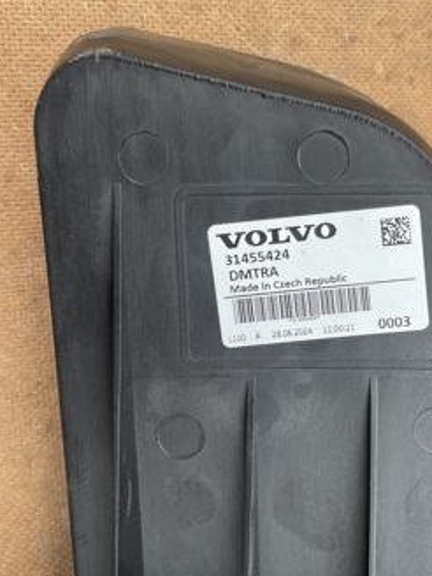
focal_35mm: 38
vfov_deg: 48.9
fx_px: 632
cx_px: 308
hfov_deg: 37.1
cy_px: 251
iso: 125
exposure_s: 1/107
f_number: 1.6
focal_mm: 4.2
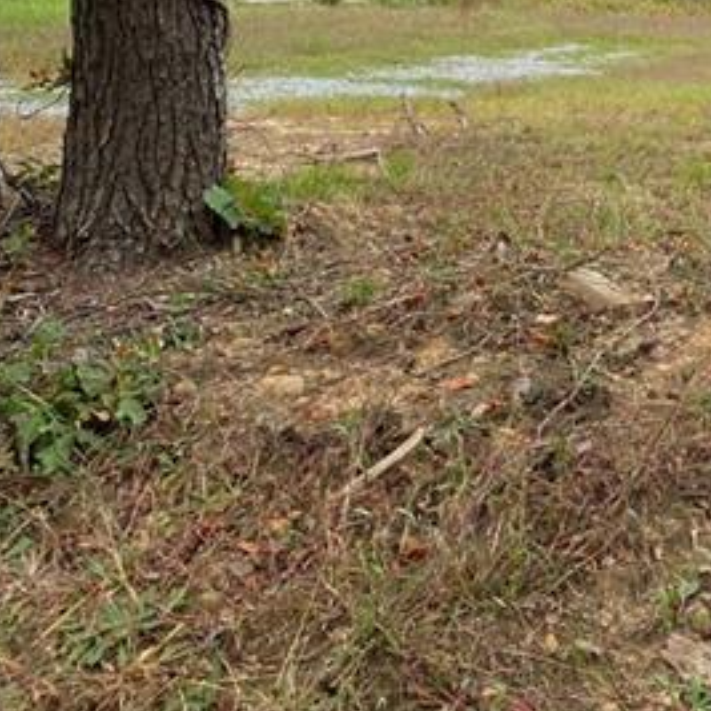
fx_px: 1534
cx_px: 756
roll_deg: +0.1
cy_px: -133
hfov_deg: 24.6
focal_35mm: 66
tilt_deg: +7.0
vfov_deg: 23.9
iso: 32
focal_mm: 4.25
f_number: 1.8
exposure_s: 1/822
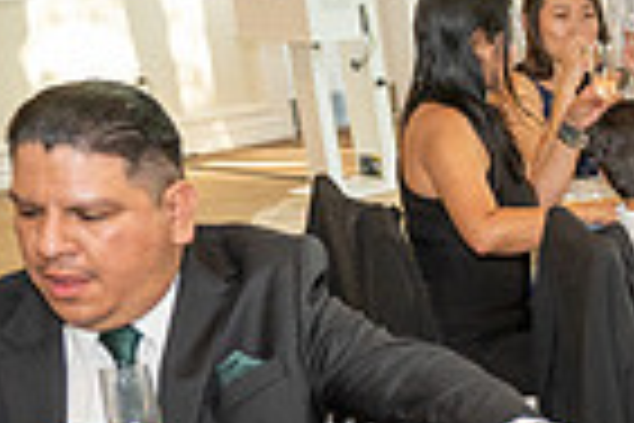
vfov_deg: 13.3
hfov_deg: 17.4
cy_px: 556
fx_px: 1743
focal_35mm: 99
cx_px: 1088
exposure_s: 1/125
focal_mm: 24
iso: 800
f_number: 3.5
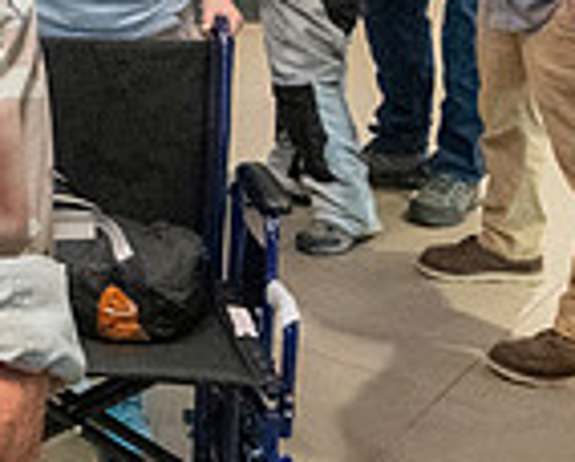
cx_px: -225
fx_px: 2352
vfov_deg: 11.1
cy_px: 11
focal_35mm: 138
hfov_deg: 13.3
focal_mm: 24
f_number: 7.1
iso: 8000
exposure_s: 1/80
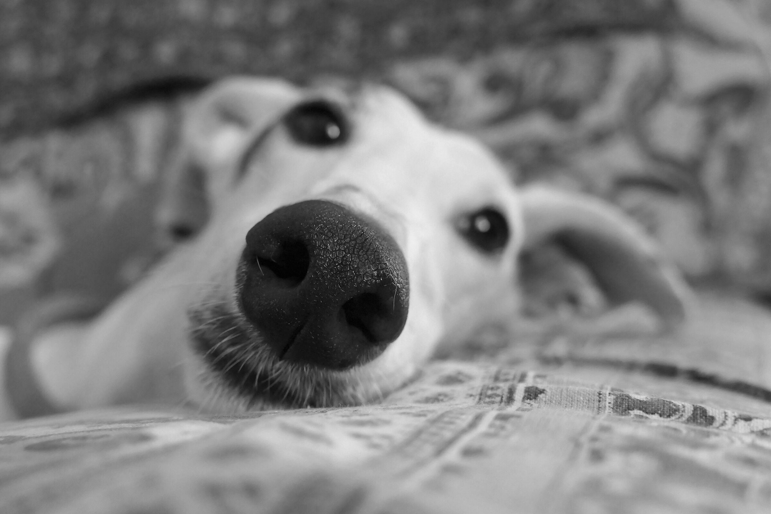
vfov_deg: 35.9
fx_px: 792
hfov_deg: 51.9
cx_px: 386
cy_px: 257
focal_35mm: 37
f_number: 3.1
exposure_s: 1/25
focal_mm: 13.43
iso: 1600
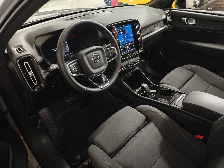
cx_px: 112
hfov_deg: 71.6
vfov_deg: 56.8
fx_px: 155
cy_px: 84
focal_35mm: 24
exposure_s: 1/33
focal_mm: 5.59
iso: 1000
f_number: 1.8
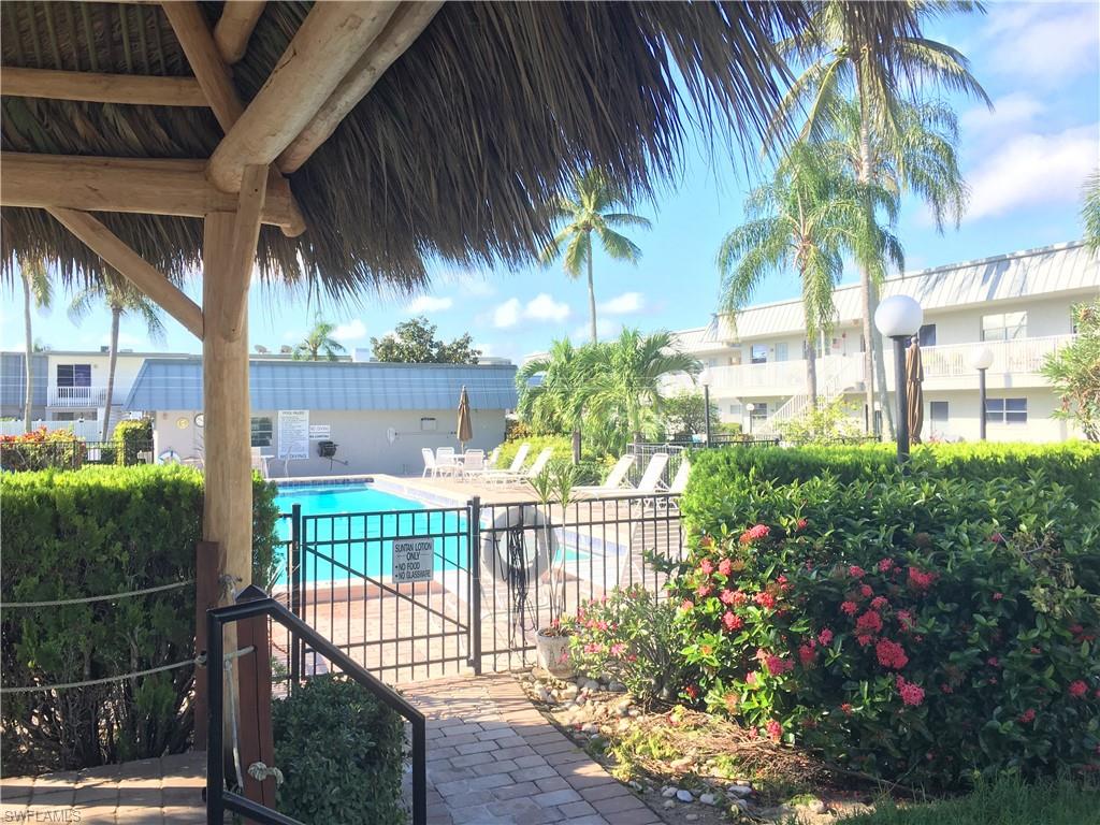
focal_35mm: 29
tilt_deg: +1.6
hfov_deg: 61.7
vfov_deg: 48.2
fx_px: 922
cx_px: 550
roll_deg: +0.6
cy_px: 412
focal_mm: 4.15
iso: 25
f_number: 2.2
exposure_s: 1/388
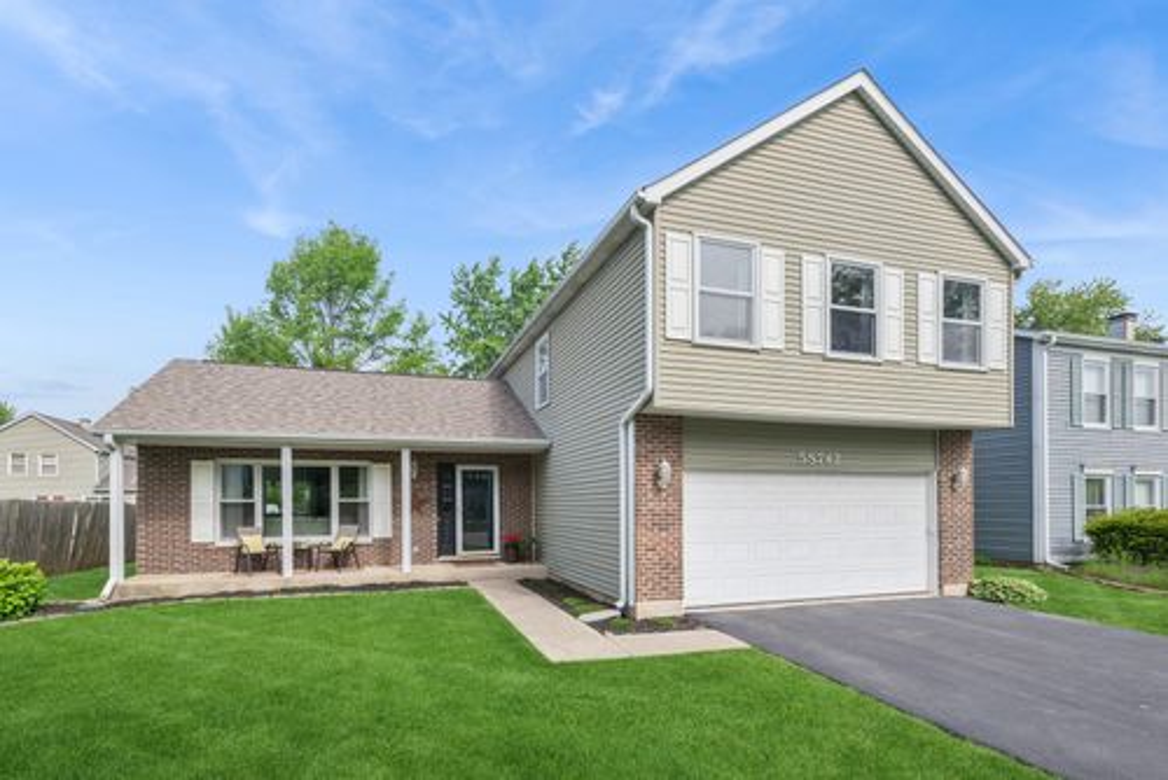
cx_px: 584
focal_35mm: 17
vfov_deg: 70.5
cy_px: 390
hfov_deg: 93.2
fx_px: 552
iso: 400
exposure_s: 1/250
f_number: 11
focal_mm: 17
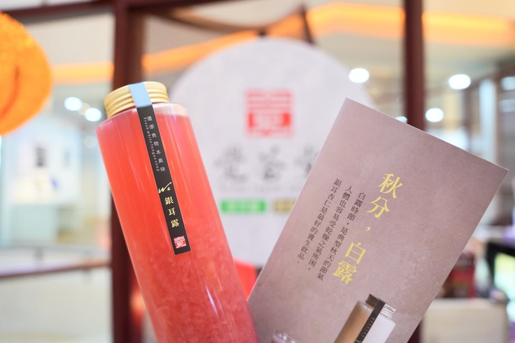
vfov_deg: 46.4
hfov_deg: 65.5
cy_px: 172
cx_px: 258
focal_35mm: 28
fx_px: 401
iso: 800
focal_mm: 28
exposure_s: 1/60
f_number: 4
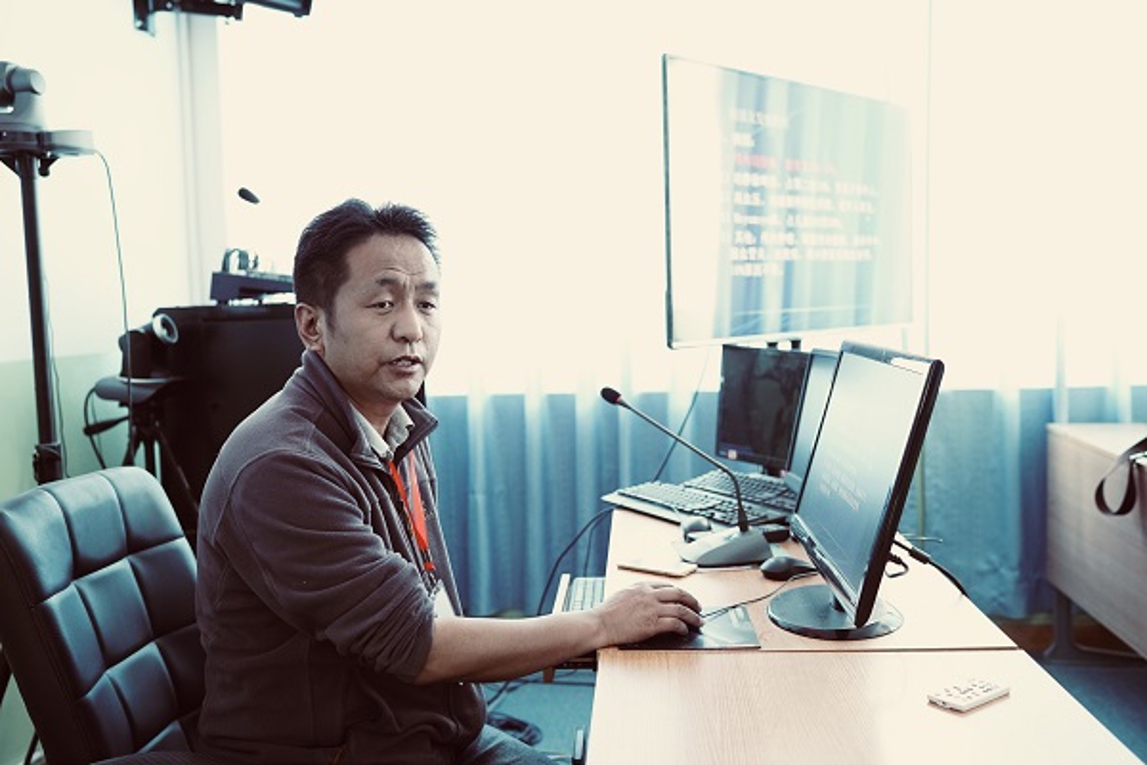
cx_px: 574
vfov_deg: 37.9
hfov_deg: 54.4
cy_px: 382
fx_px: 1115
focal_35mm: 35
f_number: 2.5
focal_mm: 35
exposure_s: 1/60
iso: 1600
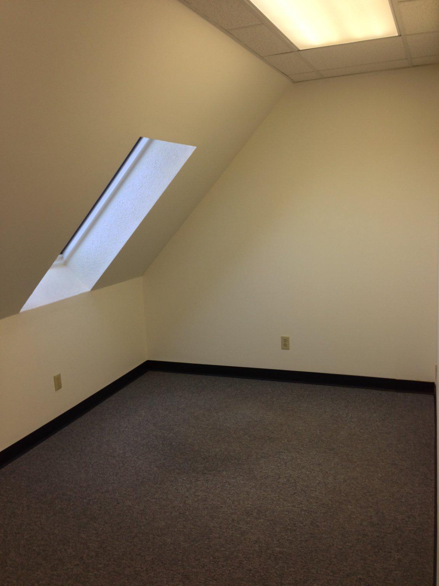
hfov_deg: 42.9
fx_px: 558
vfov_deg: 55.4
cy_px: 293
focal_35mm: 33
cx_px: 220
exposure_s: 1/30
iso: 50
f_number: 2.4
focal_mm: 4.12
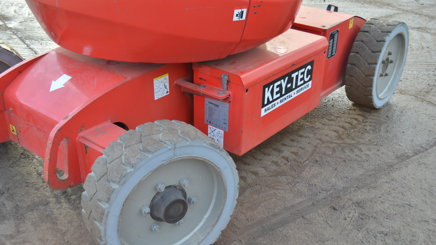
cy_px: 136
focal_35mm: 41
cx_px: 217
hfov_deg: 49.4
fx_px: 474
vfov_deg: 29.0
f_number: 5
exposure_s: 1/400
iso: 640
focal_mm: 26
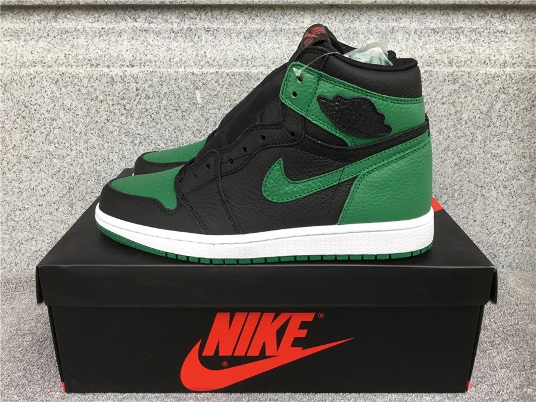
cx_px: 268
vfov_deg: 45.4
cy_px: 201
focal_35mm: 31
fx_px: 480
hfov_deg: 58.4
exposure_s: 1/50
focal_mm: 3.3
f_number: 2.4
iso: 32
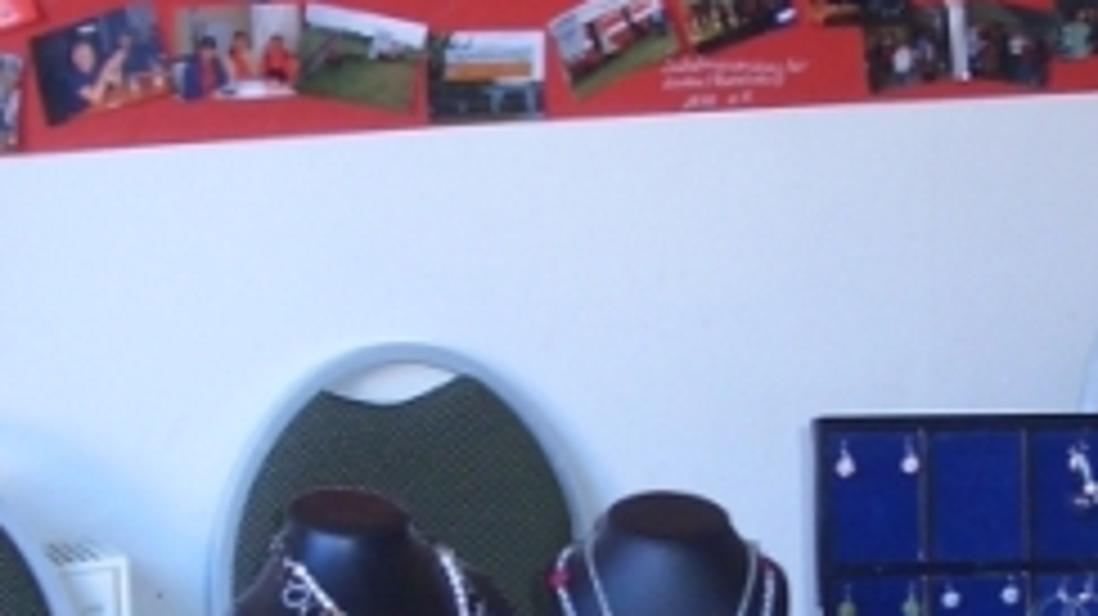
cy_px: 683
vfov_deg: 11.9
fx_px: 2910
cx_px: 756
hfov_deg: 21.3
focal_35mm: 100
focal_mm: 5.8
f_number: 2.6
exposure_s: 1/40
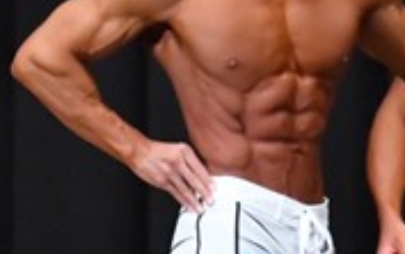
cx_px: -95
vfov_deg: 1.4
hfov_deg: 2.2
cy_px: 254
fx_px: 10706
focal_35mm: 969
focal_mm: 145
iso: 8000
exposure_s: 1/400
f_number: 5.6
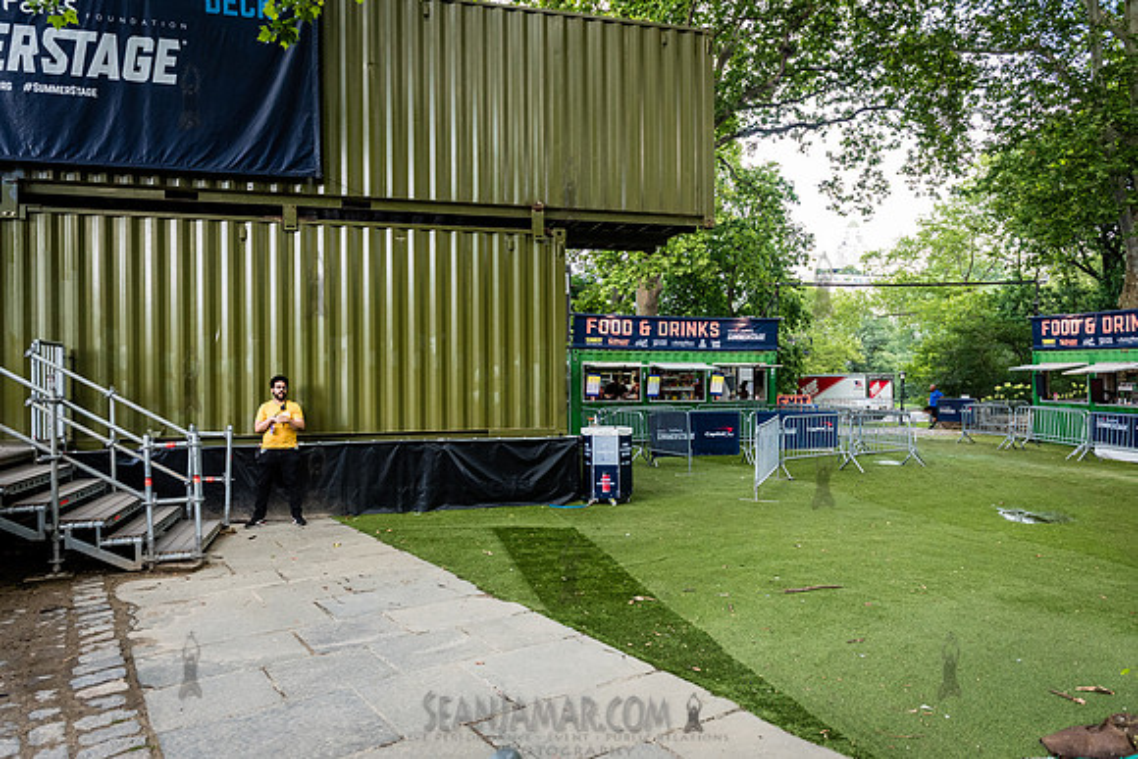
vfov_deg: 52.8
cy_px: 380
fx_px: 765
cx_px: 569
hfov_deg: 73.3
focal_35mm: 24
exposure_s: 1/400
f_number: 4.5
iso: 2000
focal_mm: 24
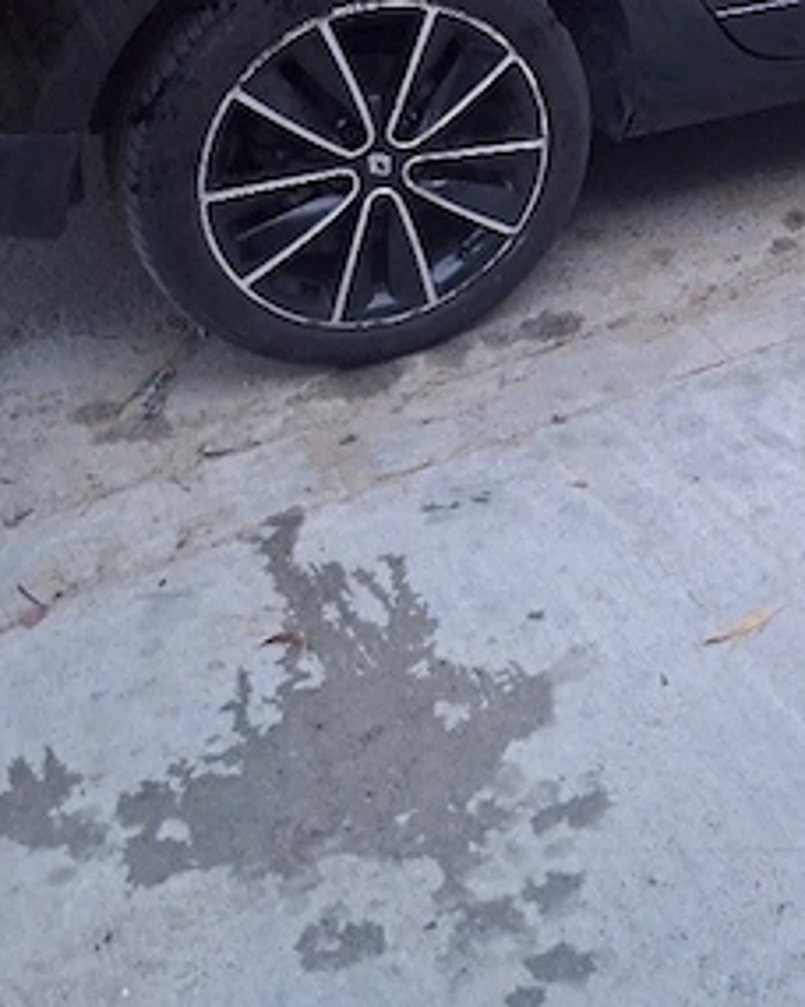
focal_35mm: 63
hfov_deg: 23.2
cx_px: 816
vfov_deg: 28.7
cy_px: 81
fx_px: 1876
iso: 400
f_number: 1.8
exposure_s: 1/25
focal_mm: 5.54
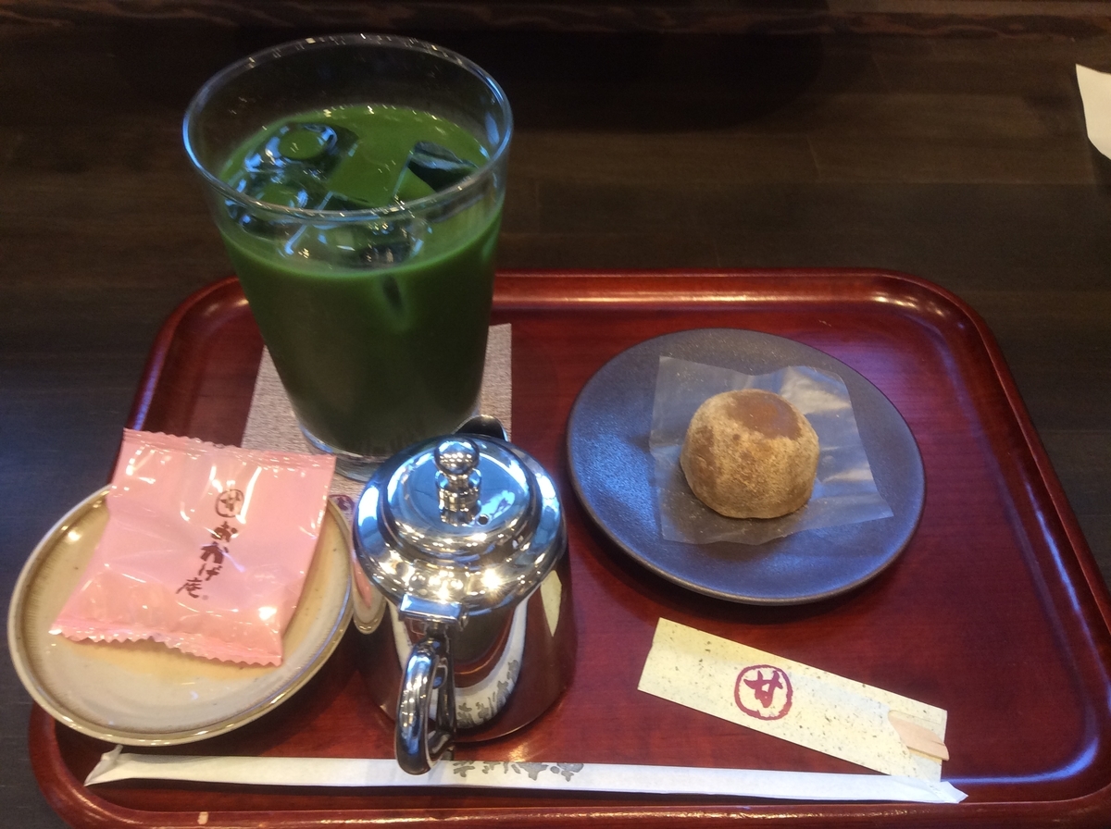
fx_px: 1025
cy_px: 414
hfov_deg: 56.9
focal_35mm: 32
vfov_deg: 44.0
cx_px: 556
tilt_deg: -48.2
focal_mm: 3.3
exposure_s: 1/24
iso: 64
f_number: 2.4
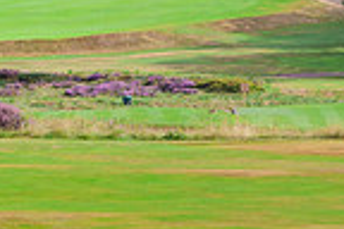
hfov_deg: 3.5
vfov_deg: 2.4
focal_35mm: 583
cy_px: -197
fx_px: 5570
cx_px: -153
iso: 1000
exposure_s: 1/2500
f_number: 6.3
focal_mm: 145
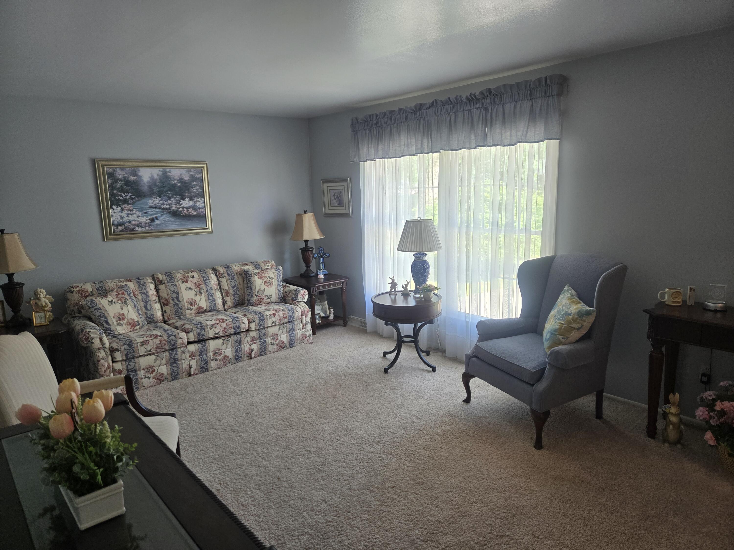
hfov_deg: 73.9
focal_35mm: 23
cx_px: 367
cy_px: 275
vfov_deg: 58.9
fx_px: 488
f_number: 1.8
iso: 100
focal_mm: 5.4
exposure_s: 1/120
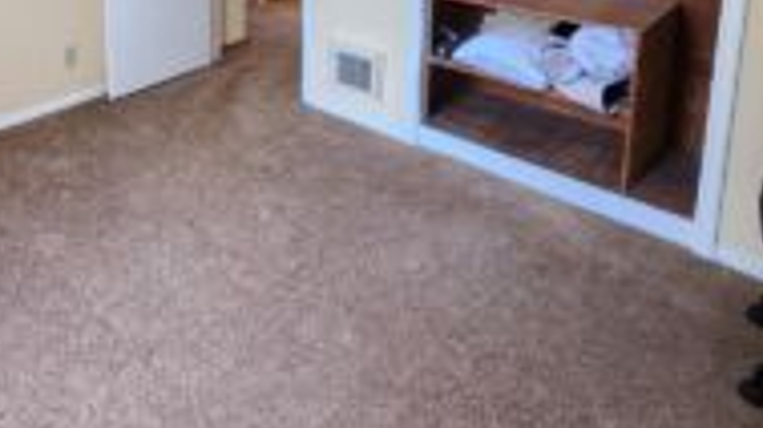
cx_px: 226
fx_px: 607
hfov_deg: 62.0
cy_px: -57
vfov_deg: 33.3
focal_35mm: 30
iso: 125
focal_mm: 2.2
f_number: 2.2
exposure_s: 1/60
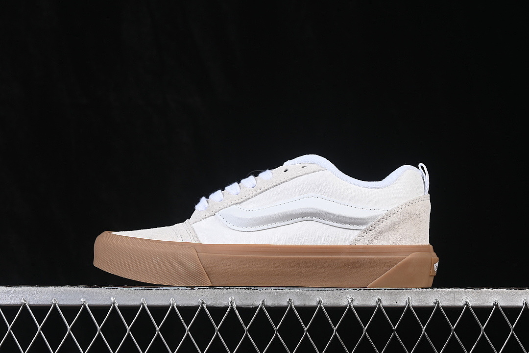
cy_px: 176
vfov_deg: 18.2
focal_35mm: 75
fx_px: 1102
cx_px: 264
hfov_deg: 27.0
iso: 160
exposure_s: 1/80
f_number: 8
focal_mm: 50
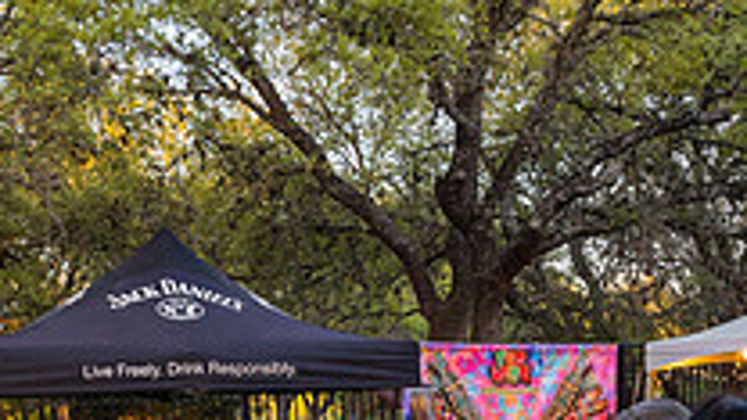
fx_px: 1387
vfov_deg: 16.6
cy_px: 488
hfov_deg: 29.1
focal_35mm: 70
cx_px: 101
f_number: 4
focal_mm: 24
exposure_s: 1/1000
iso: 1600
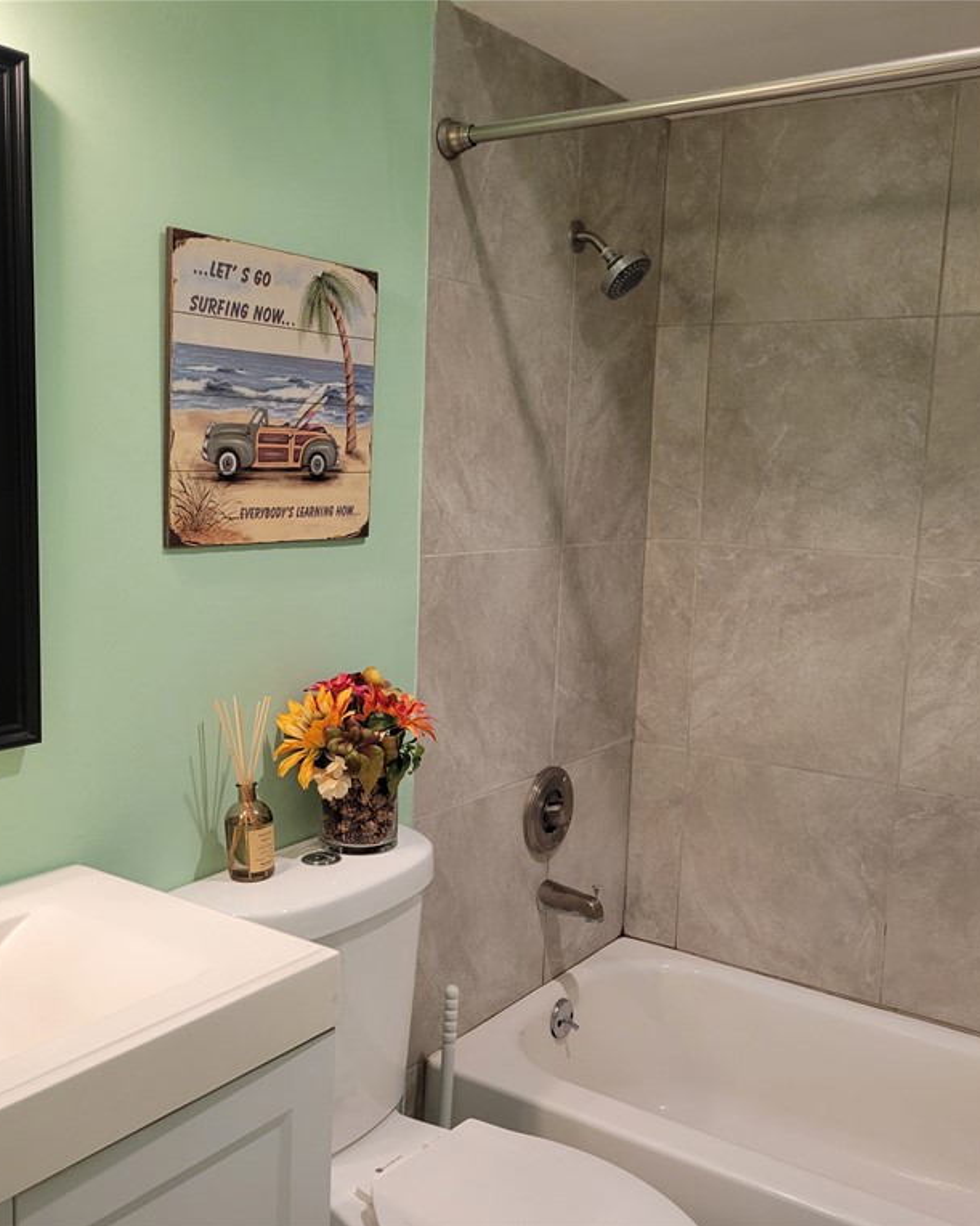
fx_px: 1233
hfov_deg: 43.3
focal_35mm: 34
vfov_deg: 52.8
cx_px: 515
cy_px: 615
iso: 250
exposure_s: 1/120
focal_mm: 5.4
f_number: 1.8
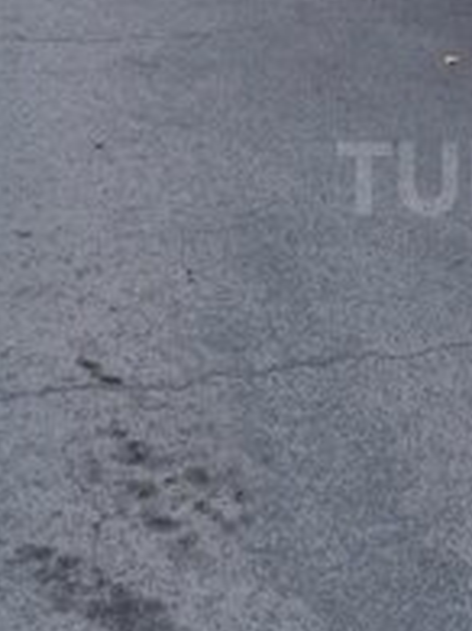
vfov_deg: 24.5
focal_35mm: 79
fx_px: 1438
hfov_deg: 17.6
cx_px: 585
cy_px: 178
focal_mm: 3.3
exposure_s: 1/103
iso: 50
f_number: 2.2
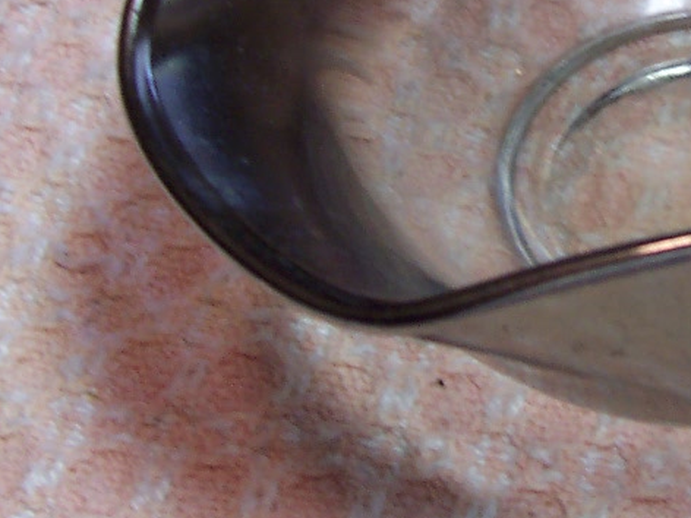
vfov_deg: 15.5
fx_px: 1876
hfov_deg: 20.2
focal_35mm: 94
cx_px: 690
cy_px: 40
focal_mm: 5.6
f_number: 2.8
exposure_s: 1/30
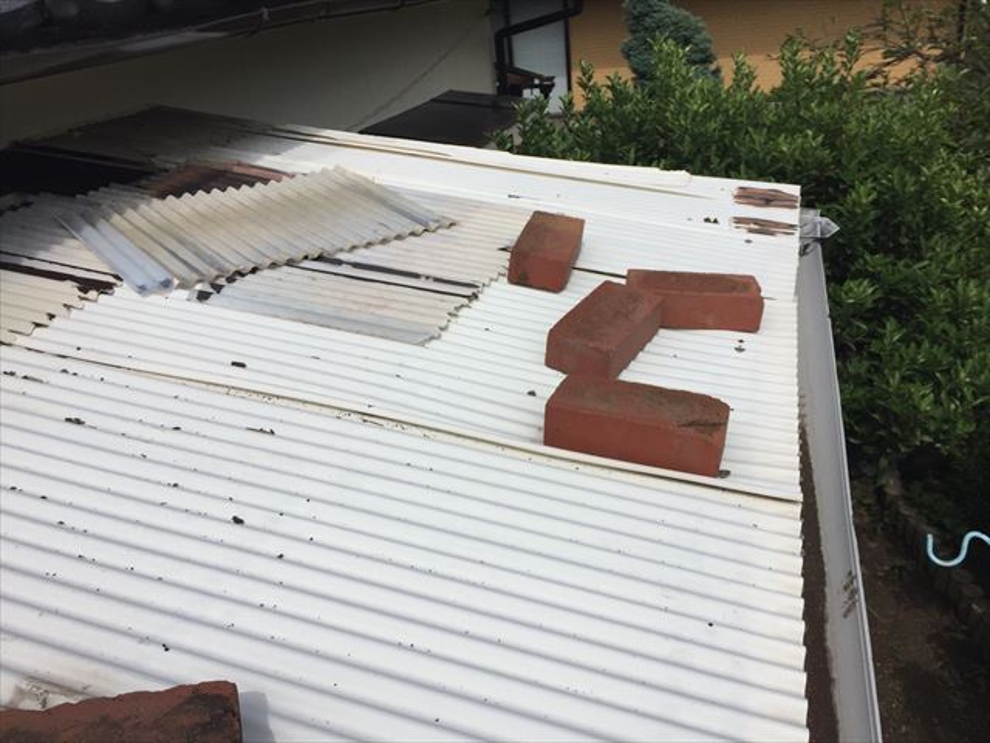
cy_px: 372
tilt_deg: -29.3
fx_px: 829
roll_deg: +5.9
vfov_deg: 48.2
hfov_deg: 61.7
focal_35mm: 29
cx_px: 495
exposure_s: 1/4950
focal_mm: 4.15
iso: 32
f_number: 2.2
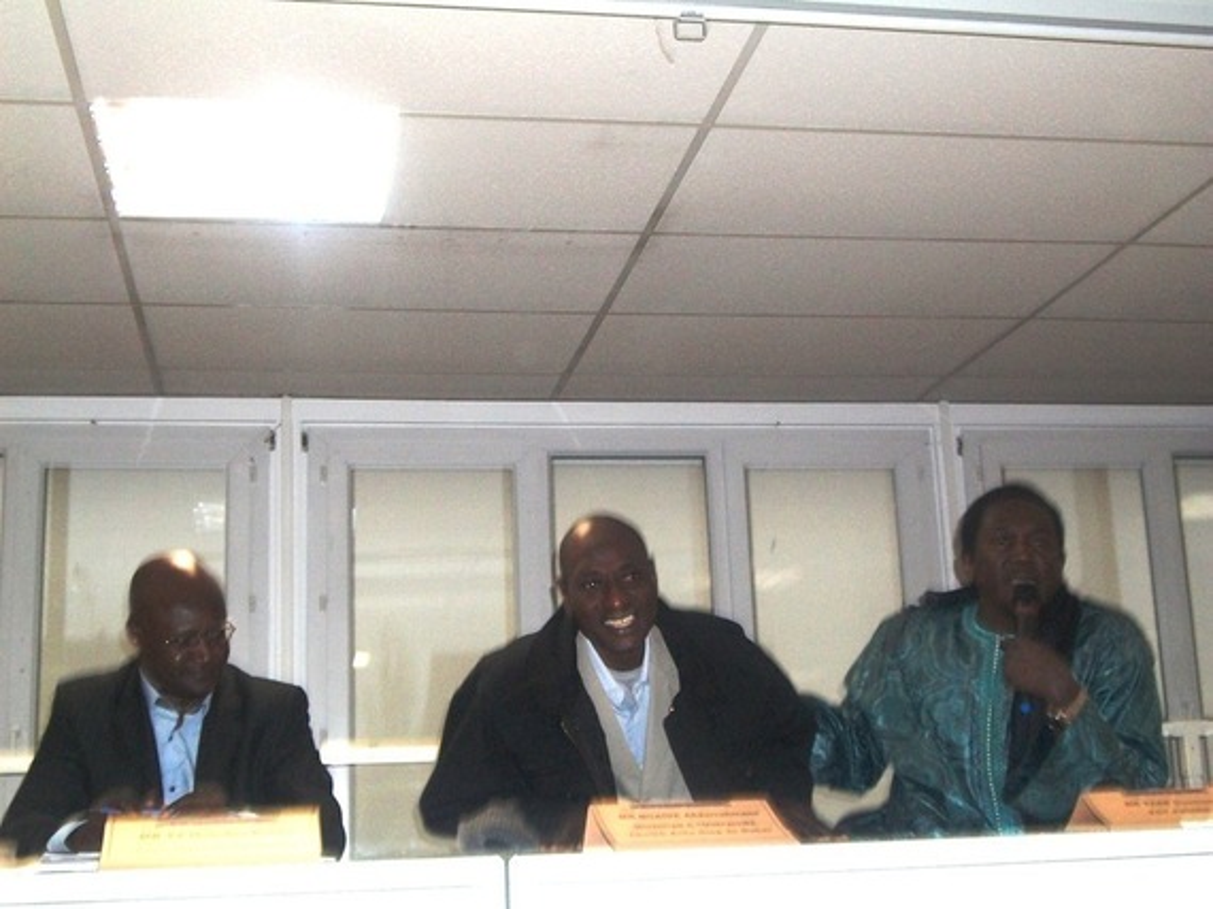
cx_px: 606
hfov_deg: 38.2
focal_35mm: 50
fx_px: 1751
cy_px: 454
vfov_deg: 29.1
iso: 240
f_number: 3.6
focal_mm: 8.8
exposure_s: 1/80
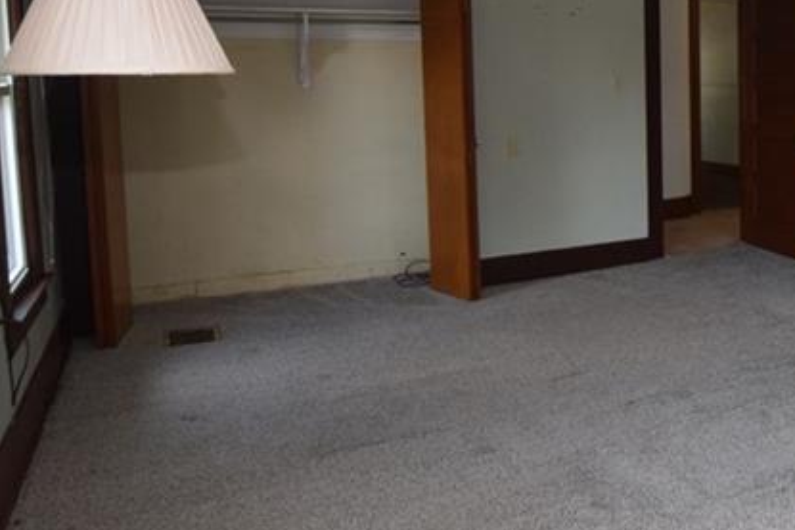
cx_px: 732
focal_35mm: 37
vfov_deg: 35.1
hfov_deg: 46.3
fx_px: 817
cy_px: 125
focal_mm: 10
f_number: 5
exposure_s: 1/100
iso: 800
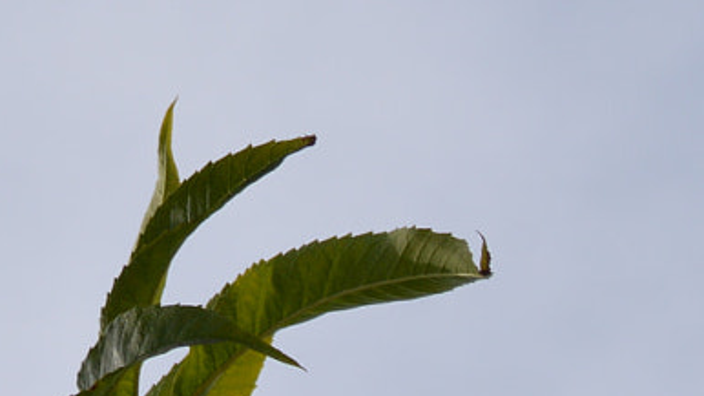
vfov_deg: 3.4
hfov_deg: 5.9
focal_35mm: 358
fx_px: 6685
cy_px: -535
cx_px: -503
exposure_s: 1/160
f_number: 8
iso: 100
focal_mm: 55
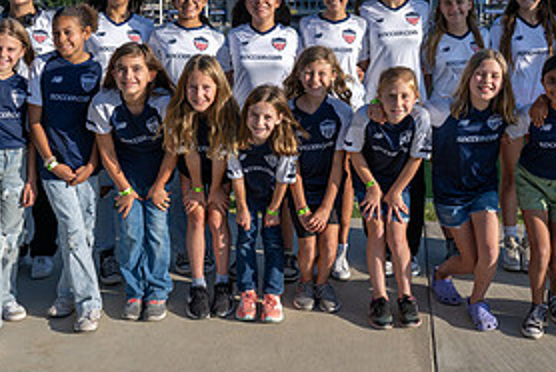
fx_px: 773
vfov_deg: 26.5
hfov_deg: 39.5
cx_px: 314
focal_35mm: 50
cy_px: 67
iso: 125
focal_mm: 24
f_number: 8
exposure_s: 1/400
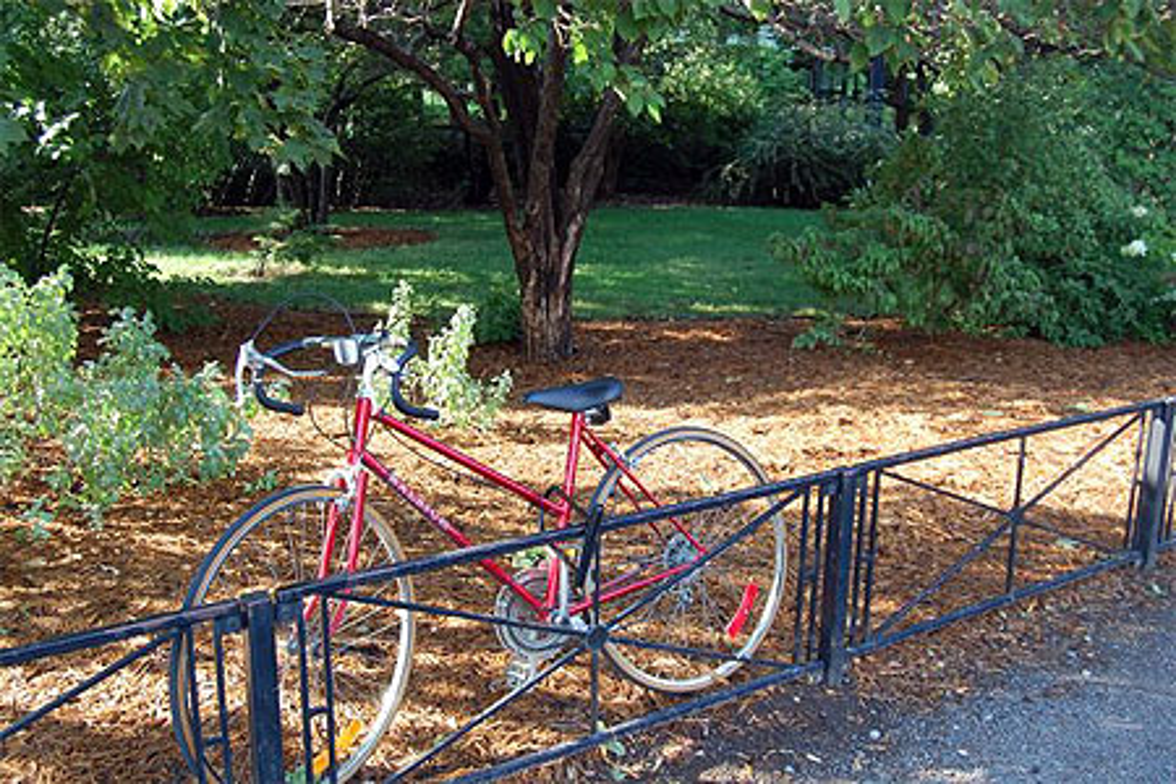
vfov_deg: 36.9
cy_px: 392
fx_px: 1176
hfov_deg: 53.1
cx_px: 588
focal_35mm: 36
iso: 400
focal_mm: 24
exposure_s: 1/125
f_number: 5.6
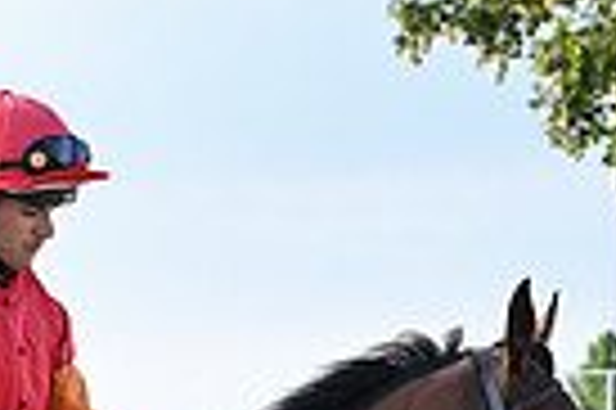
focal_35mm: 297
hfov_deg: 6.9
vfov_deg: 4.5
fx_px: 5076
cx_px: 175
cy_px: 845
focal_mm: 70
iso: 500
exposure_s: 1/640
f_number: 6.3
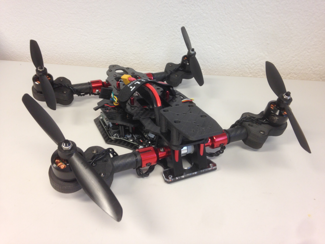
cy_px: 122
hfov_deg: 55.4
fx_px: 310
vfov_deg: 42.9
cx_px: 162
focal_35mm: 33
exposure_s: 1/20
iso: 50
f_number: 2.4
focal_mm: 4.12
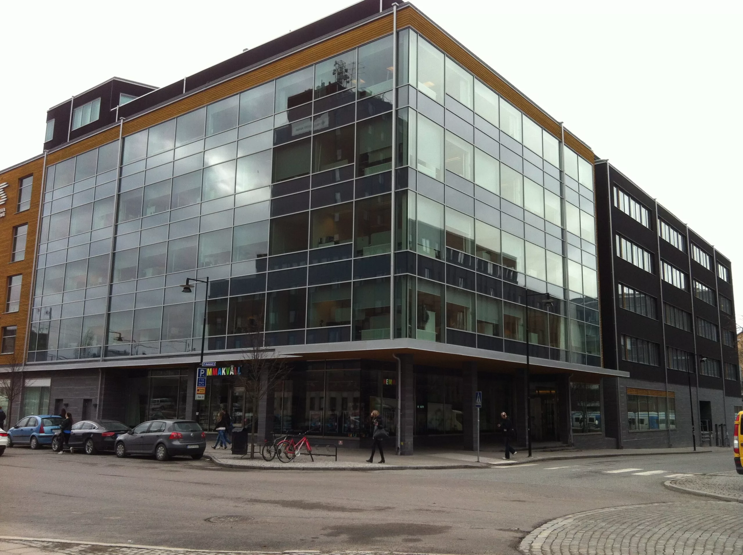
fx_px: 750
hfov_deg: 52.7
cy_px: 278
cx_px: 372
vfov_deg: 40.6
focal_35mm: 35
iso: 80
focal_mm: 3.85
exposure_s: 1/227
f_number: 2.8
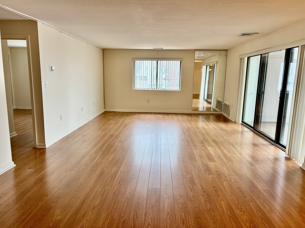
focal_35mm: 26
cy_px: 114
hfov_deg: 67.3
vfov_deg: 53.1
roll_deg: -0.4
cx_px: 152
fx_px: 229
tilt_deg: -10.3
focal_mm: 5.7
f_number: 1.5
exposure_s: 1/120
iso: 125
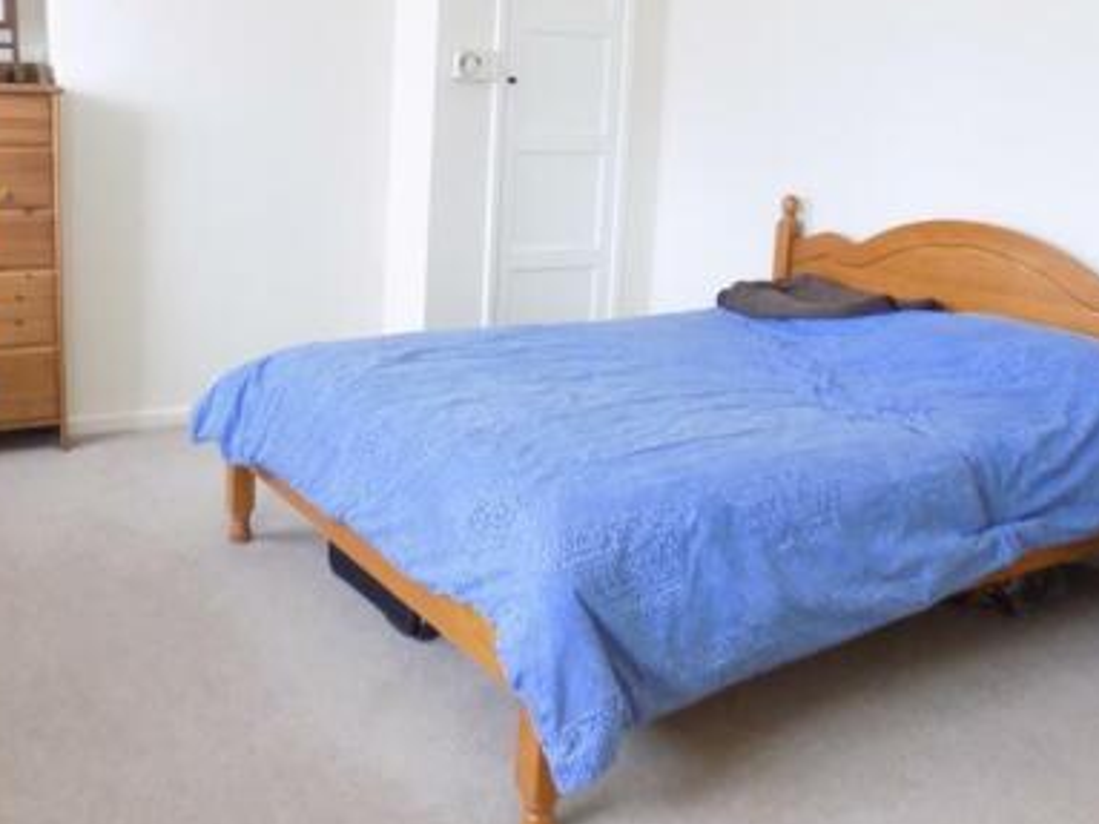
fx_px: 1111
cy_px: 280
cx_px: 438
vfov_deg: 40.2
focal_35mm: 35
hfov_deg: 52.3
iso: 400
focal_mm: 4
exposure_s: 1/25
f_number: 3.1
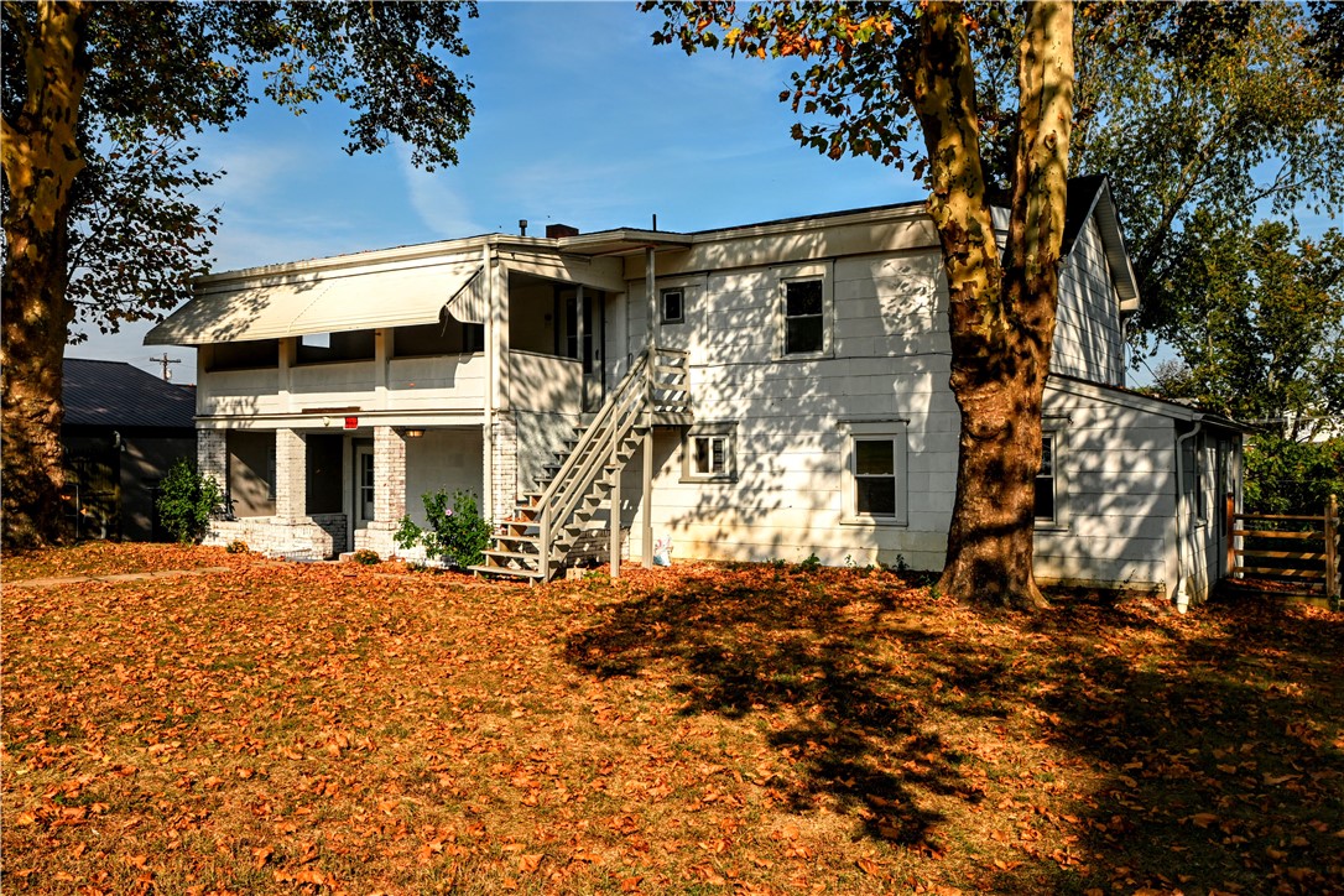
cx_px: 672
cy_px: 448
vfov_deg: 44.6
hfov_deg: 63.2
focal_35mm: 29
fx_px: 1092
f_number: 9
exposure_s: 1/400
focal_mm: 19.5
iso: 180
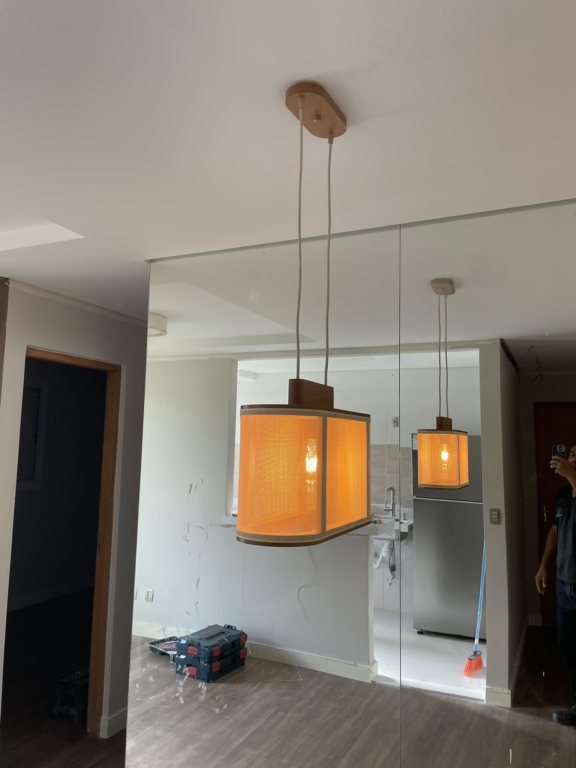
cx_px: 288
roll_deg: -0.8
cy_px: 384
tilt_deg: +6.5
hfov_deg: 53.1
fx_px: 577
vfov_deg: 67.3
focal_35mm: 26
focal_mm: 4.2
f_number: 1.6
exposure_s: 1/120
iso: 100
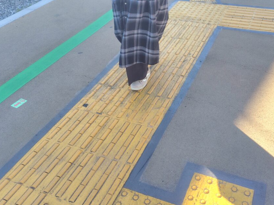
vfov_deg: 40.6
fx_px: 277
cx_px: 168
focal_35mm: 35
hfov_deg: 52.2
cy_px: 91
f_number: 1.9
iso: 50
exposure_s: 1/842
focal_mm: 5.6
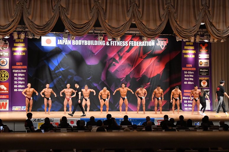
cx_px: 114
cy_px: 76
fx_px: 420
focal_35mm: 66
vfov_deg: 20.6
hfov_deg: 30.5
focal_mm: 44
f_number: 5.6
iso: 8000
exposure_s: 1/400
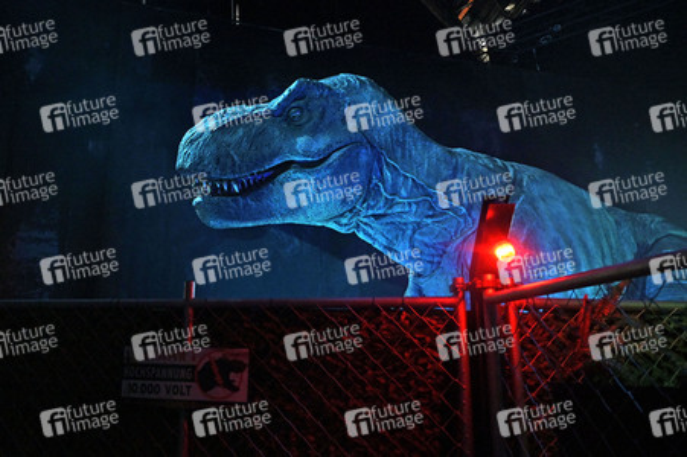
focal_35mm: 24
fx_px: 458
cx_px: 344
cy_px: 228
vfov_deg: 53.1
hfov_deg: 73.8
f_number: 4
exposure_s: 1/30
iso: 5000
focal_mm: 24
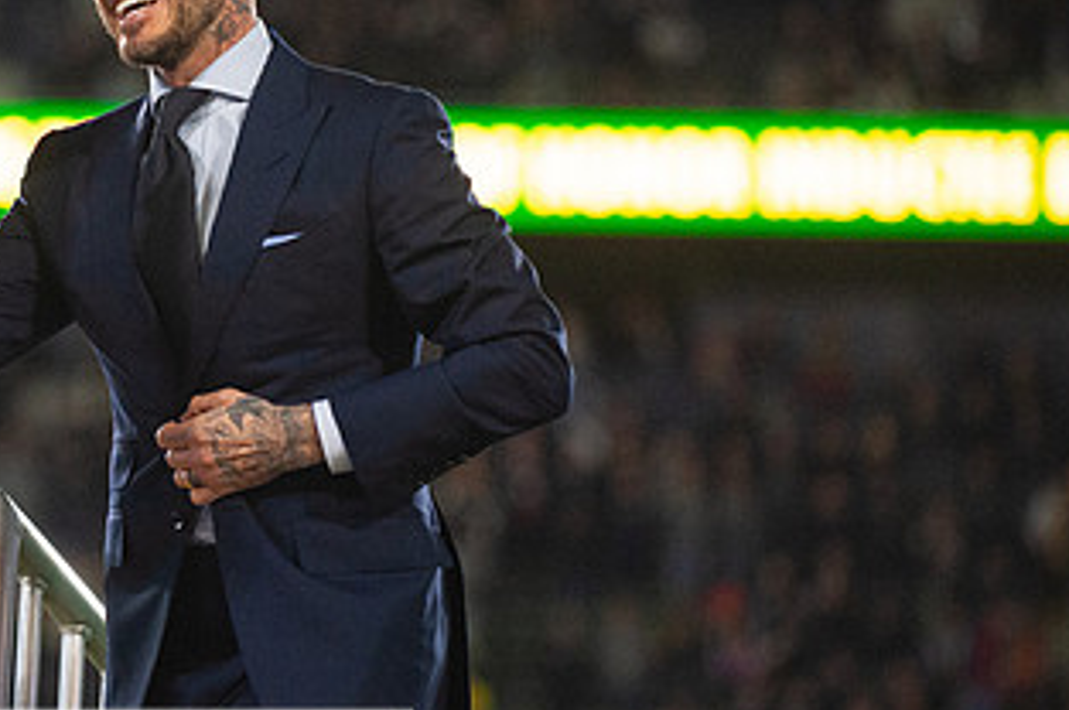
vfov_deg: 4.8
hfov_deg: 7.2
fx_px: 8513
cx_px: 171
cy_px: 242
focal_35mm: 287
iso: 3200
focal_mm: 155
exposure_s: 1/2000
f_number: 2.8
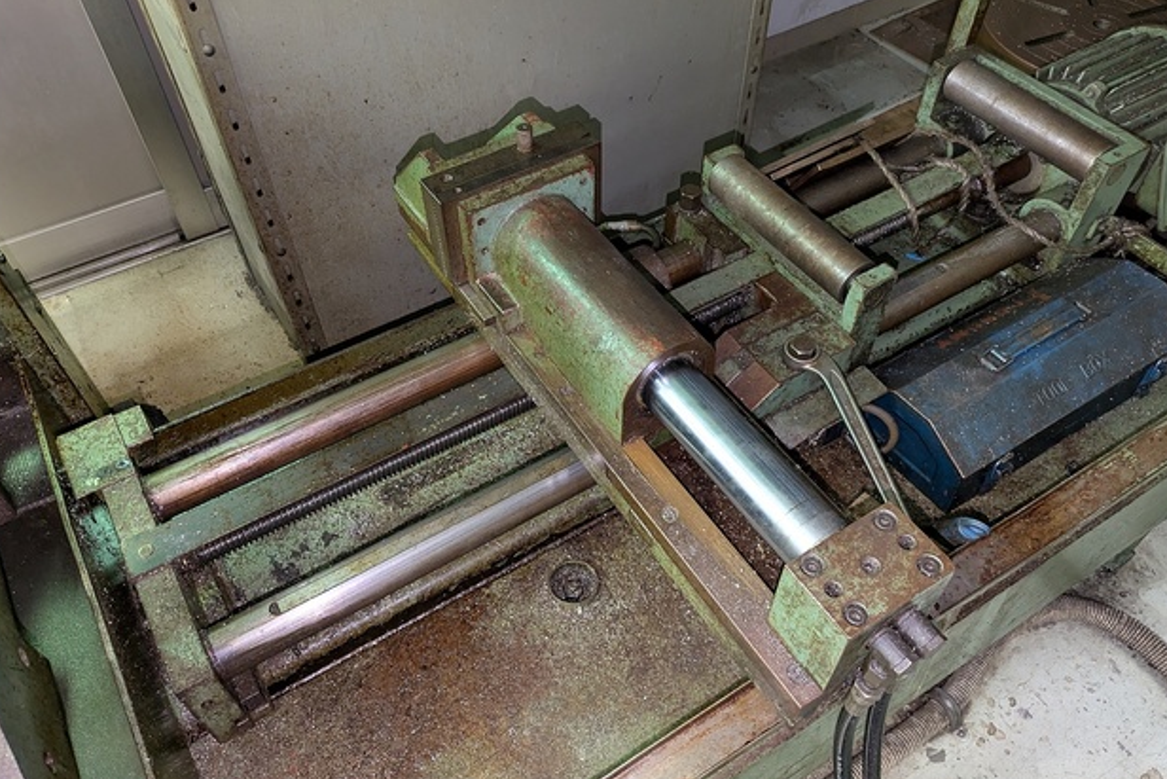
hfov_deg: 67.4
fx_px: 875
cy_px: 413
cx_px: 582
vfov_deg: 47.9
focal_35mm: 27
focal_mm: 5.43
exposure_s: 1/25
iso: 519
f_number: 1.89
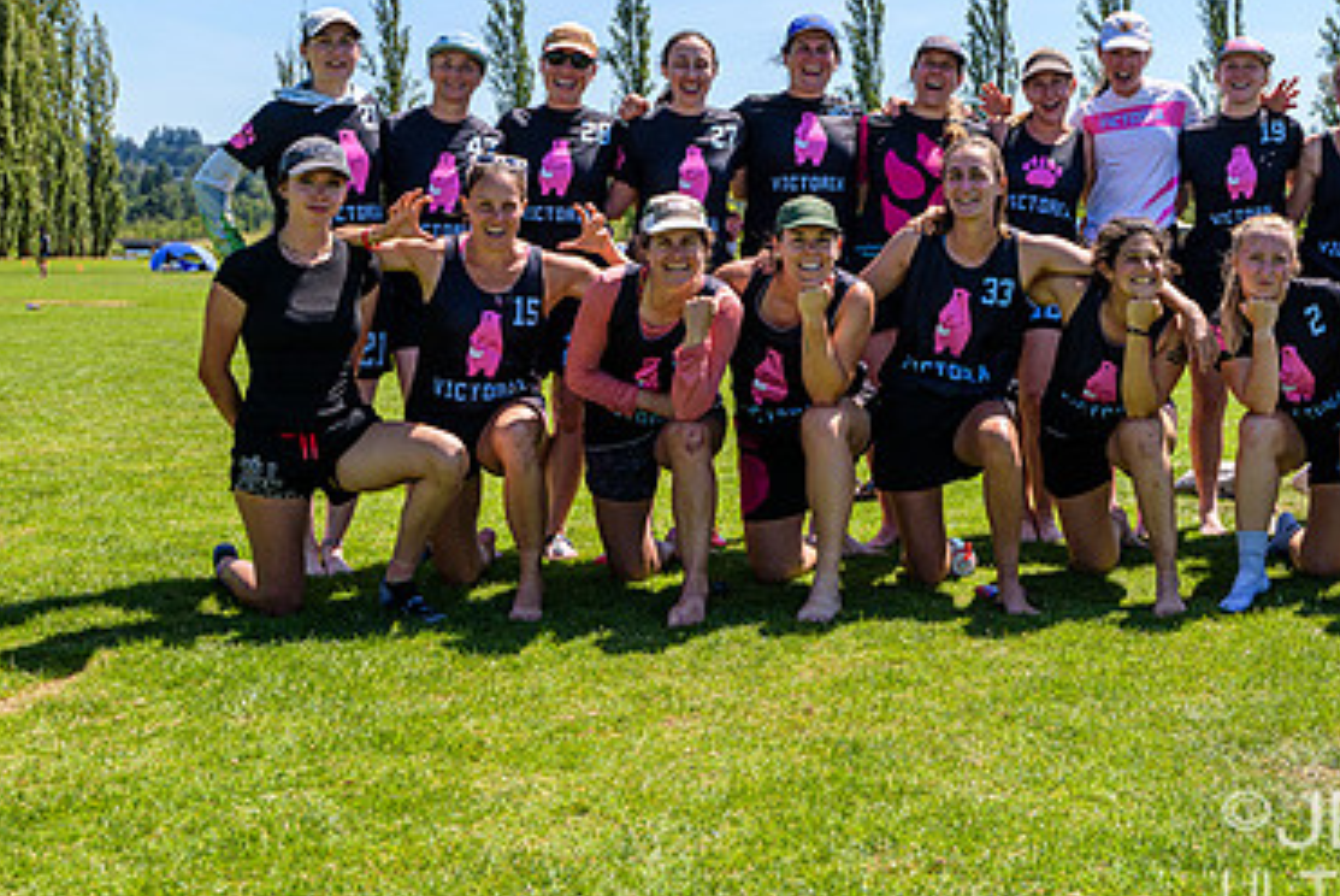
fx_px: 1863
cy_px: 269
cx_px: 982
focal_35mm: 50
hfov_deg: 38.7
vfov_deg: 26.8
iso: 90
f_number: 5.6
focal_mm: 32
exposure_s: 1/500
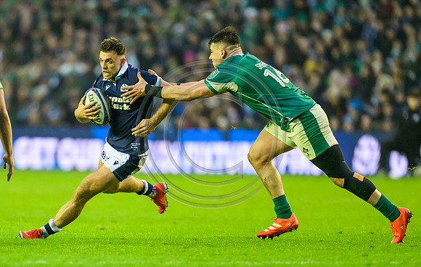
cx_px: 135
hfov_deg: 3.1
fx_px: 7865
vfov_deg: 1.9
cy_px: 192
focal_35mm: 683
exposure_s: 1/1250
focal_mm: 400
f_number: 2.8
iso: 6400
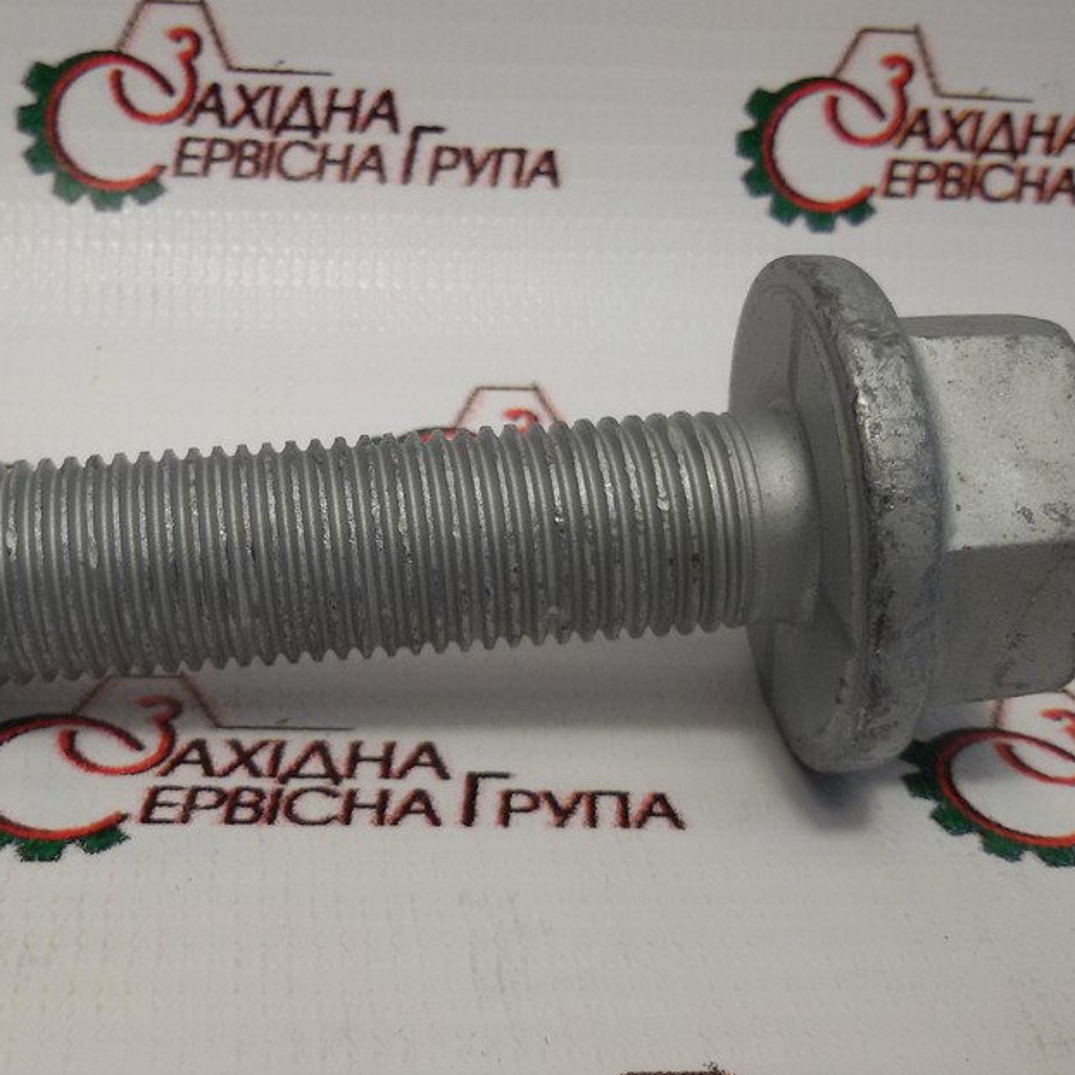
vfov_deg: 38.3
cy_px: 500
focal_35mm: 44
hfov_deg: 37.8
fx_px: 1546
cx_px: 343
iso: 50
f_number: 2.4
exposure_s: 1/100
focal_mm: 2.93
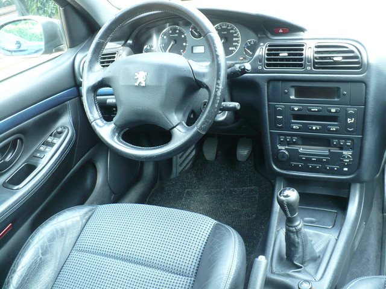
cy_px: 144
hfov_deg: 50.1
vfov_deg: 38.7
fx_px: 413
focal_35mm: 37
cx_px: 193
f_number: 2.8
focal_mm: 6.1
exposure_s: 1/30
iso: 160
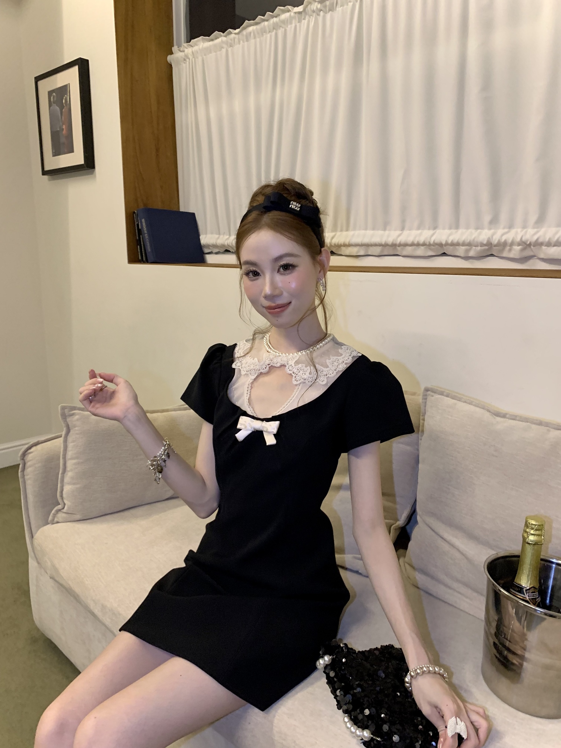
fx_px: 562
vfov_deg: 67.3
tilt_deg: -10.9
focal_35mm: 26
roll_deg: -1.5
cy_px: 374
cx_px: 280
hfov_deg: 53.1
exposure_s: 1/60
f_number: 1.8
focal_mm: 4.25
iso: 250
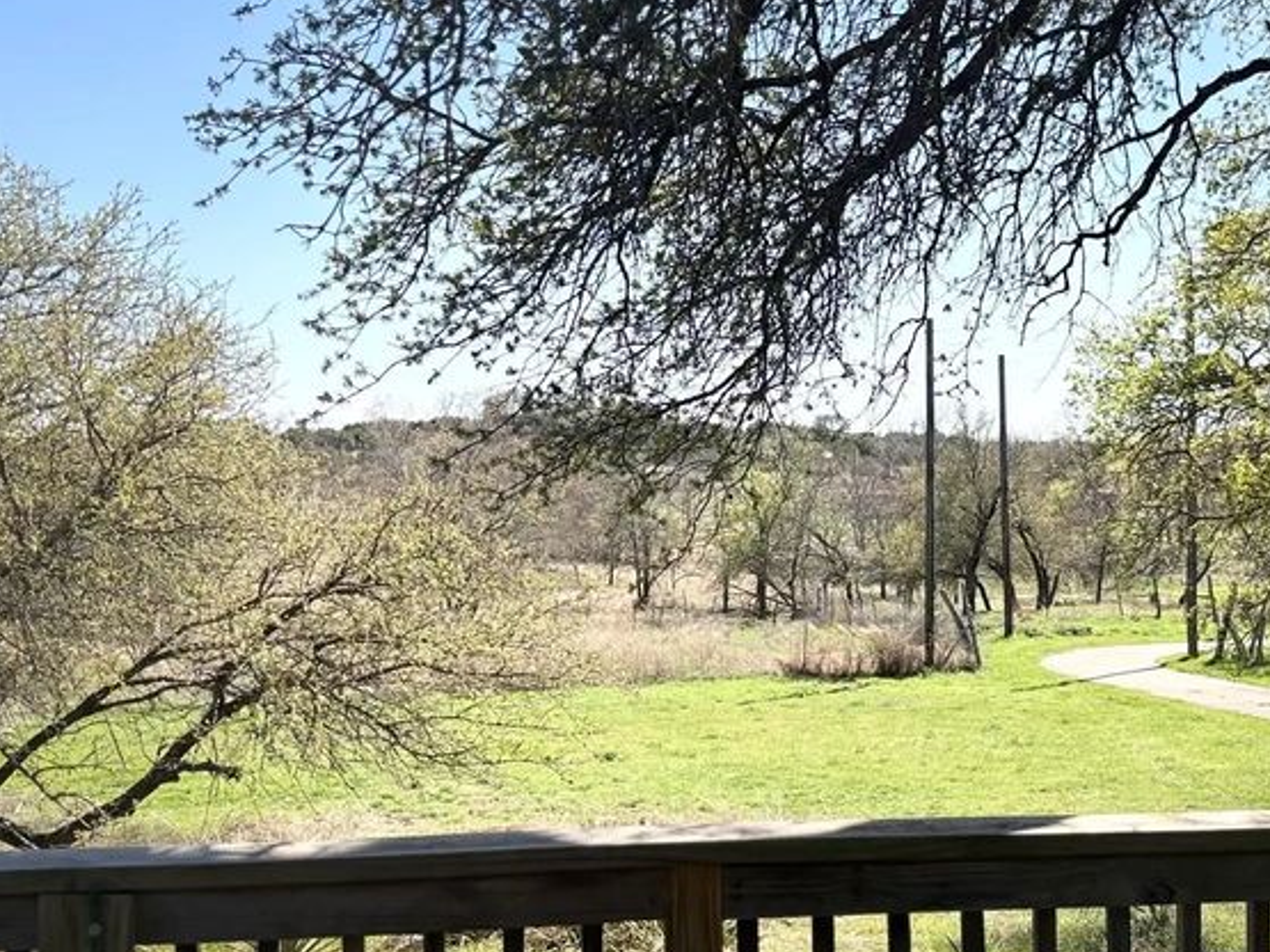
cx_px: 767
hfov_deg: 39.5
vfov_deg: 30.2
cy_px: 531
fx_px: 1761
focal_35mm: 48
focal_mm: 5.96
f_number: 1.6
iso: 50
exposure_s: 1/2105
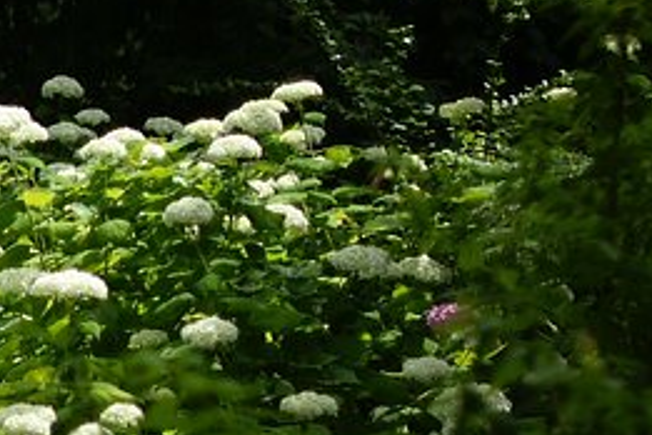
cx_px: -462
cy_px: 499
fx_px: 2988
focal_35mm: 165
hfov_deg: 11.7
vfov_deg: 8.2
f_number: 2
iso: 200
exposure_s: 1/3200
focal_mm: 28
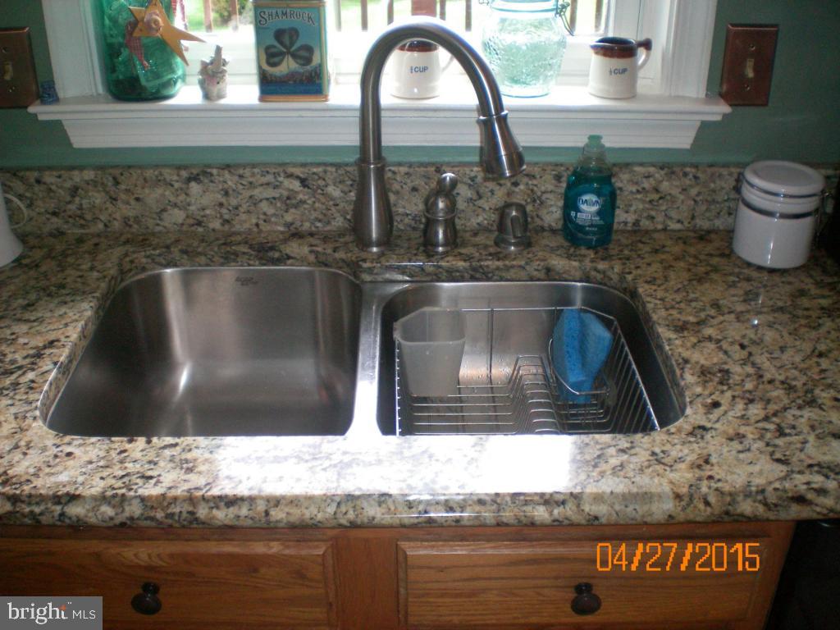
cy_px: 315
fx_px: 922
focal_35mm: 38
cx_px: 420
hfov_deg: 49.0
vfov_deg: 37.7
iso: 160
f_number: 3.1
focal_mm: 6.3
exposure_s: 1/60
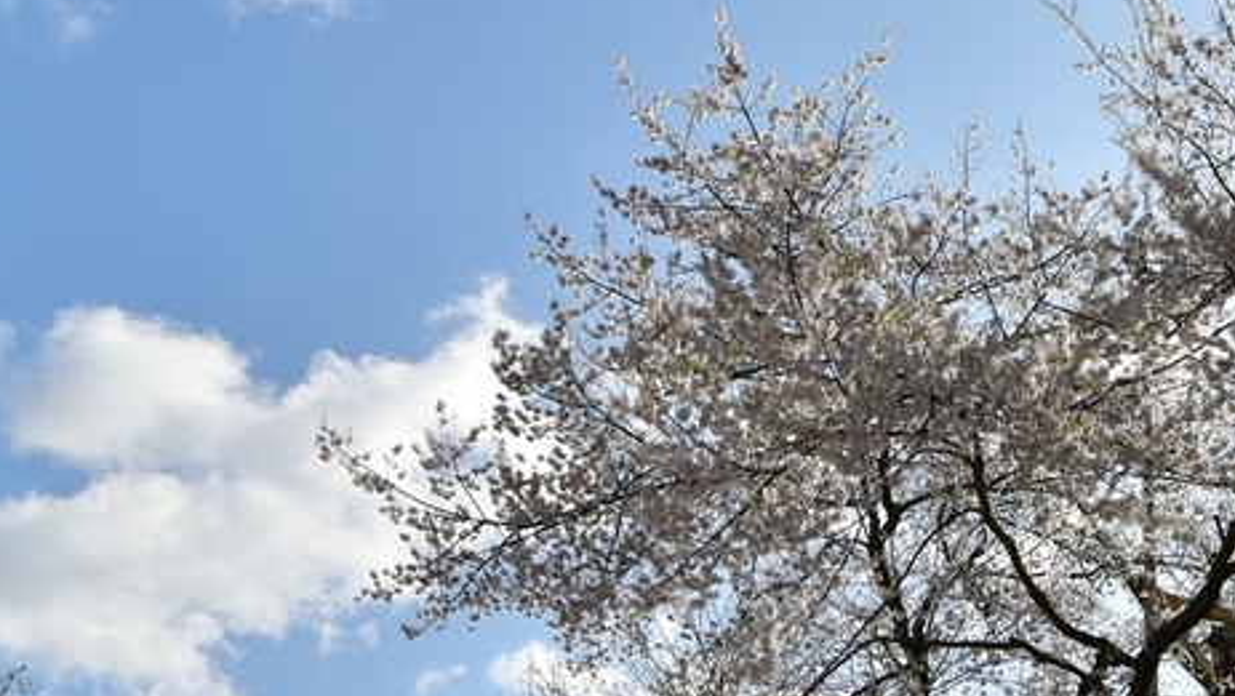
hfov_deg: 47.2
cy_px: 876
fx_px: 1245
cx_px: 1120
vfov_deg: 26.9
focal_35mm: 38
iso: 160
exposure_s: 1/350
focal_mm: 14
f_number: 9.5
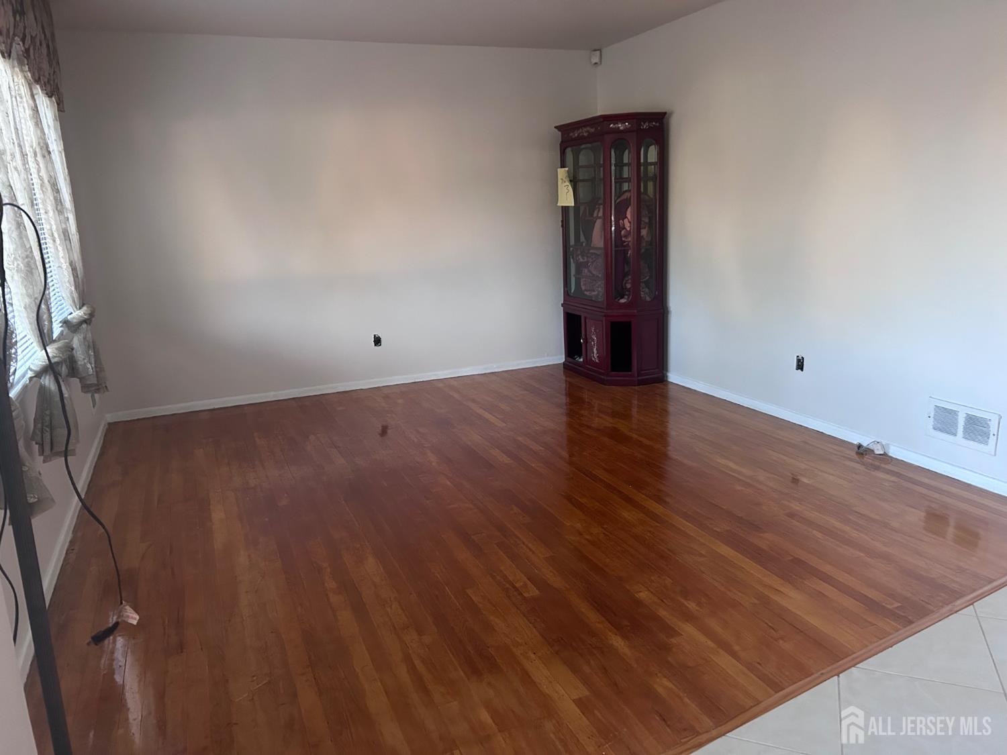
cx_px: 504
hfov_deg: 67.3
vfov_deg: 53.1
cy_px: 378
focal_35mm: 26
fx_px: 756
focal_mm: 5.7
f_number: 1.5
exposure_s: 1/60
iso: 500
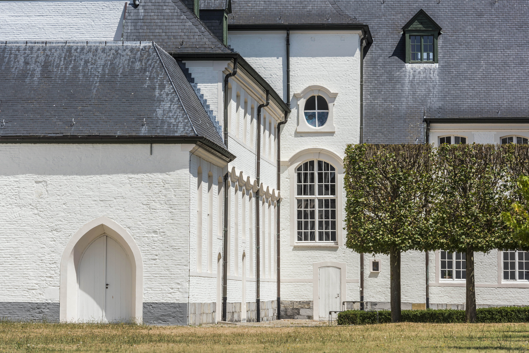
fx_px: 2352
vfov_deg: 8.6
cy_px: 176
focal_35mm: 160
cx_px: 264
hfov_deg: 12.8
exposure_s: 1/500
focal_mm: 160
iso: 125
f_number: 9
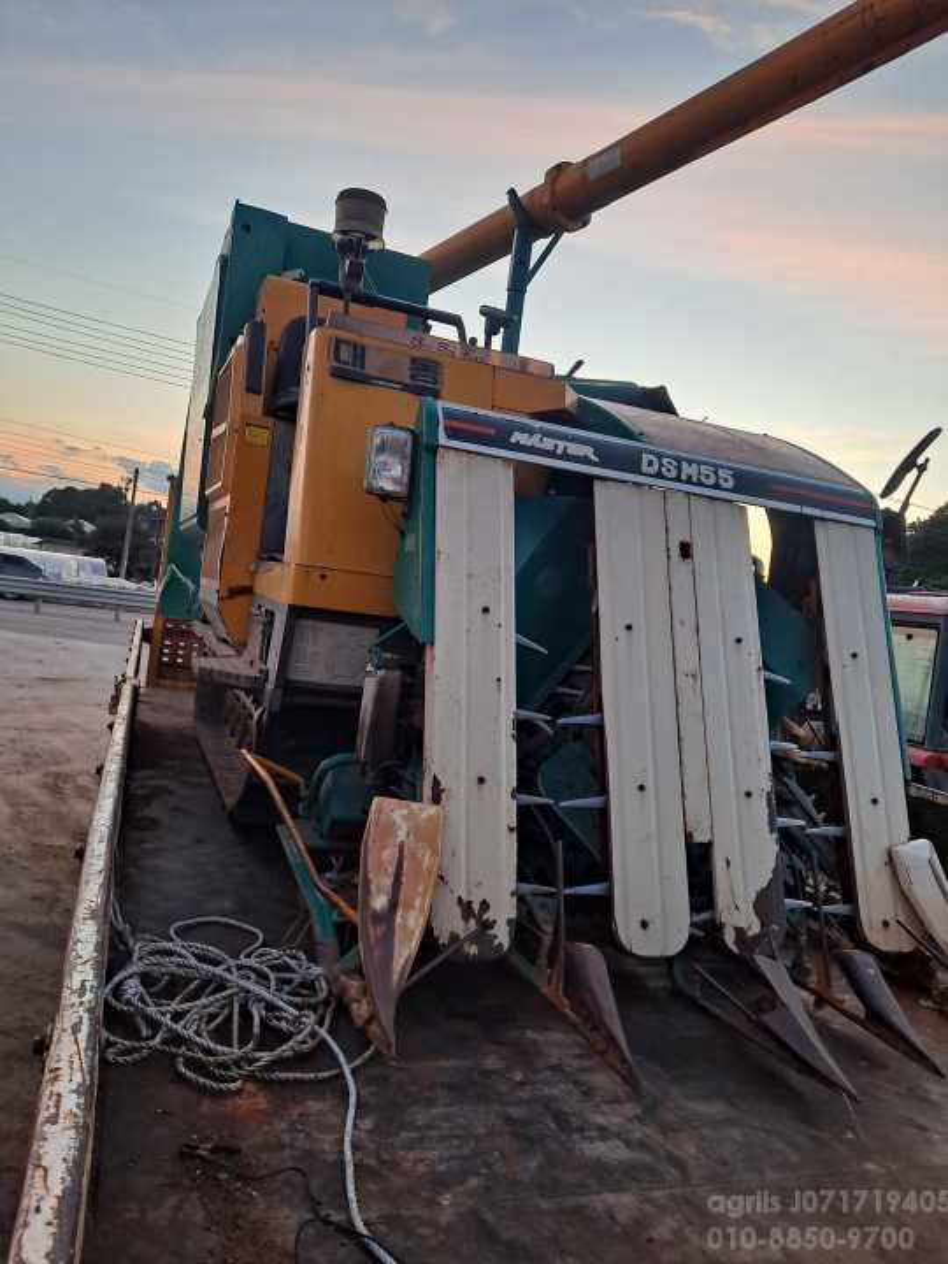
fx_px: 913
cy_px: 632
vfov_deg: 69.4
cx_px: 474
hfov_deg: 54.9
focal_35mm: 25
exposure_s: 1/60
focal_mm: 4.6
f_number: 2
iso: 50
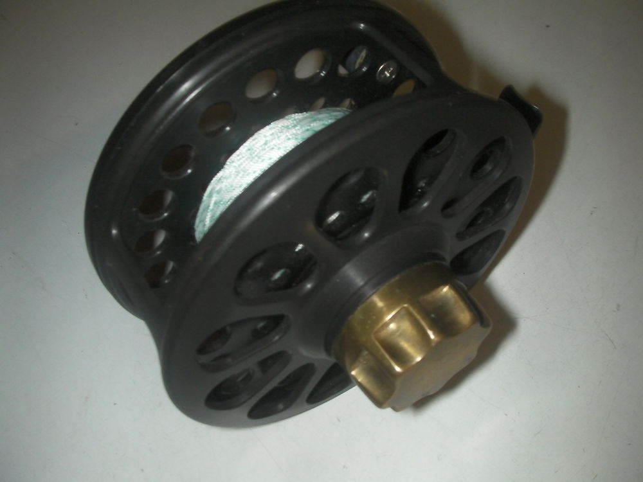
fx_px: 706
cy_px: 241
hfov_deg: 49.0
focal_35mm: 38
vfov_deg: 37.7
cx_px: 322
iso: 200
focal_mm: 6.3
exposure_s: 1/30
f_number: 5.6
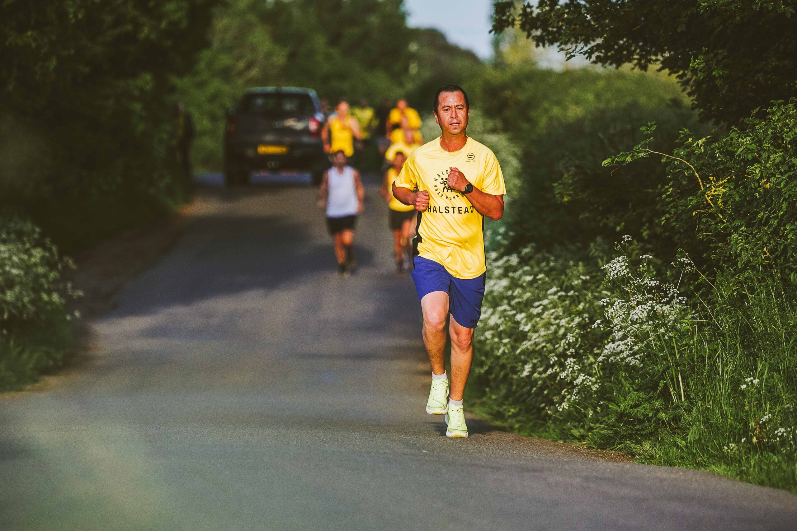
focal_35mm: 240
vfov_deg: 5.7
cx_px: 398
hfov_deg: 8.6
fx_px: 5313
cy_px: 266
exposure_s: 1/6400
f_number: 2.8
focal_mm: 160
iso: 500
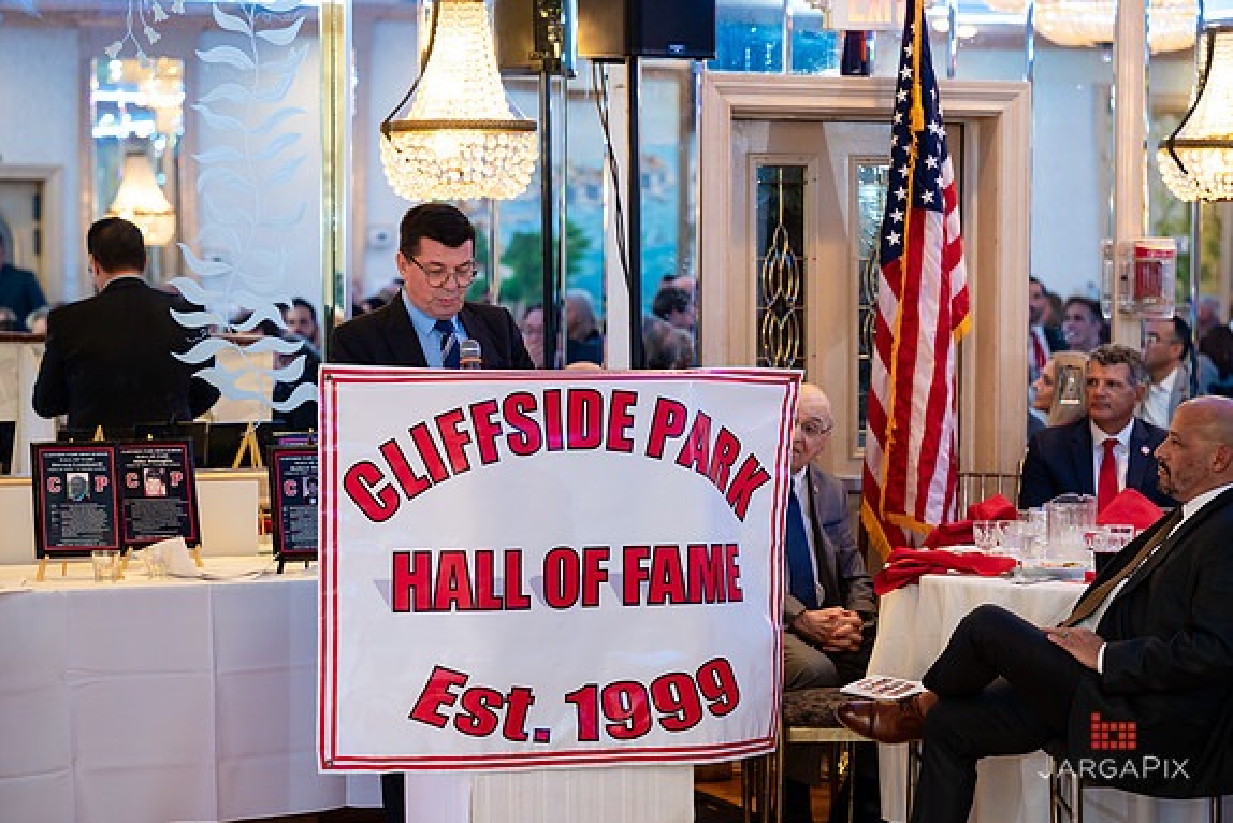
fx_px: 3015
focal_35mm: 88
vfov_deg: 15.5
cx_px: 621
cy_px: 410
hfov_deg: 23.1
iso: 1250
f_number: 3.2
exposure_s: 1/125
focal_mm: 87
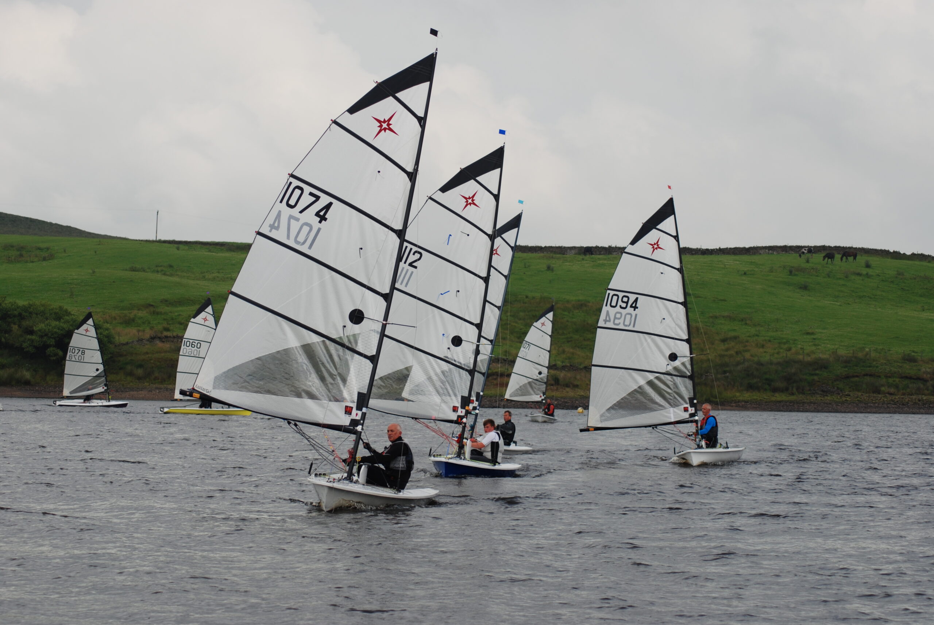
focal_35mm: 105
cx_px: 467
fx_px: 2728
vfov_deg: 13.1
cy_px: 312
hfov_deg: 19.4
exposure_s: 1/500
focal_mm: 70
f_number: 5.6
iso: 100
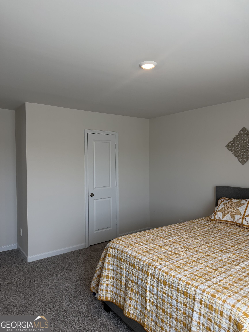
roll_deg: -0.4
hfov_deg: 56.8
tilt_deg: -1.5
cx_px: 124
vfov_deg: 71.6
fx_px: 230
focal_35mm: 24
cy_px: 166
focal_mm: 6.76
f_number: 1.78
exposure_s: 1/172
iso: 80
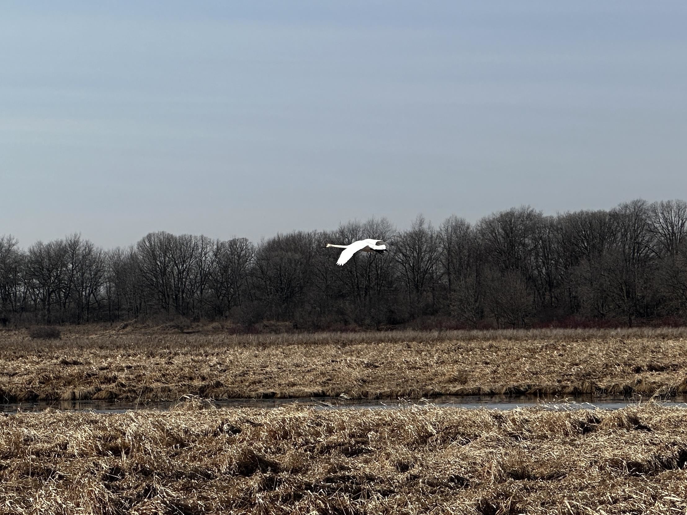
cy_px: 258
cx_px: 344
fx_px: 1528
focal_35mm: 77
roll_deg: +0.3
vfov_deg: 19.1
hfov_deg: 25.3
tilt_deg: +1.0
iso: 32
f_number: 2.8
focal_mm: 9
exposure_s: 1/1193
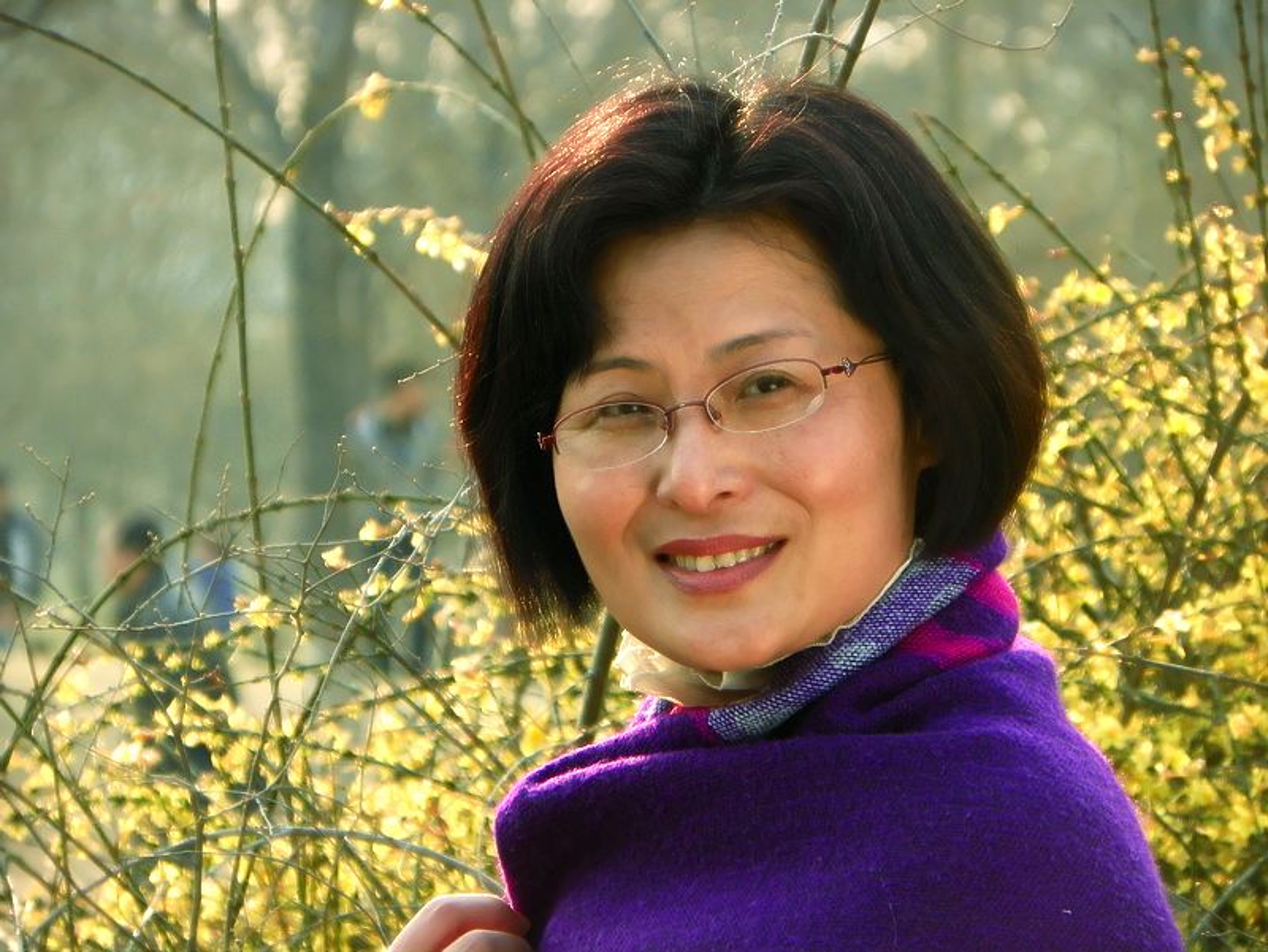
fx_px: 11069
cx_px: 634
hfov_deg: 6.6
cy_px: 476
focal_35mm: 302
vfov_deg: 4.9
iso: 64
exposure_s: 1/125
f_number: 4.5
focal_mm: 53.7
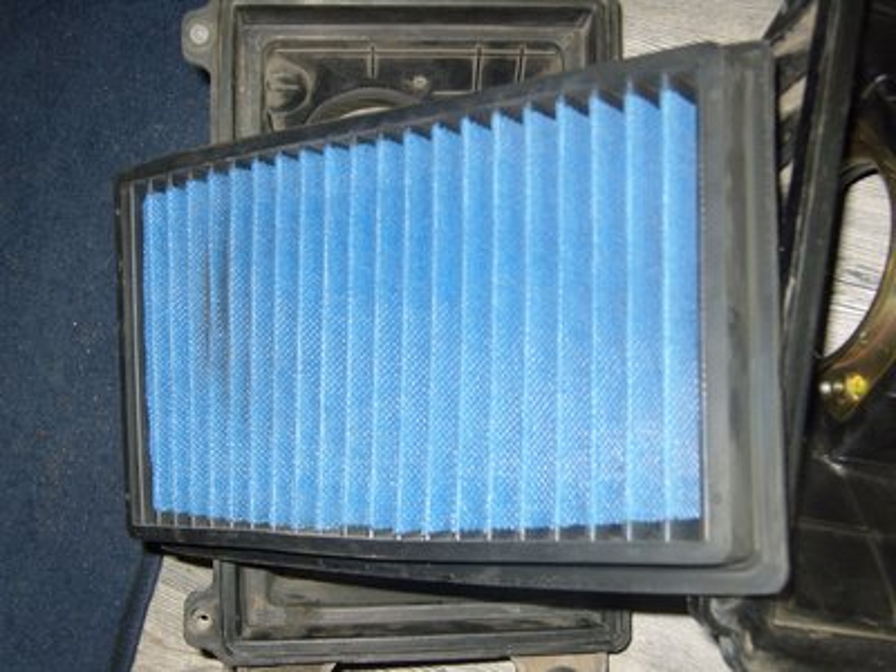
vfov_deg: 32.9
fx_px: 1139
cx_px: 448
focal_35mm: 44
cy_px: 336
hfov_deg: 42.9
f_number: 3.1
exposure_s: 1/45
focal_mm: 9.2
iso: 100
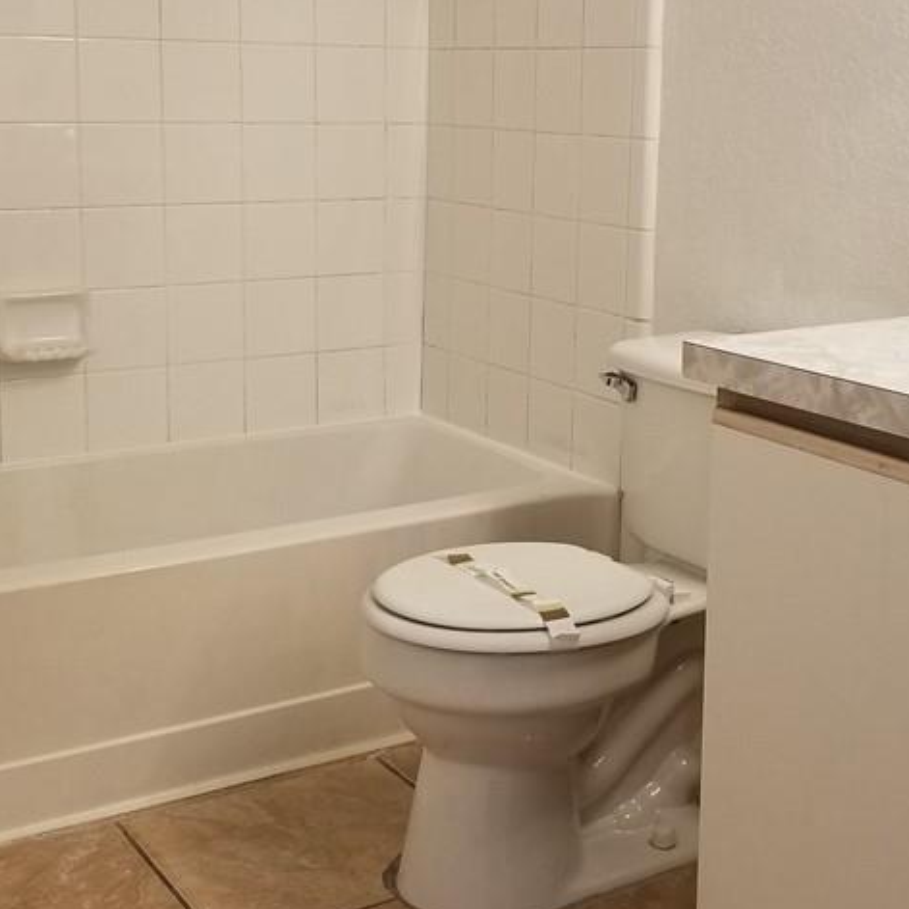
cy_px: 332
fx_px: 1485
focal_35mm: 50
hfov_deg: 33.4
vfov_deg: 33.8
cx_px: 675
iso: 100
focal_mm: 4.25
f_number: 1.7
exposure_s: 1/120
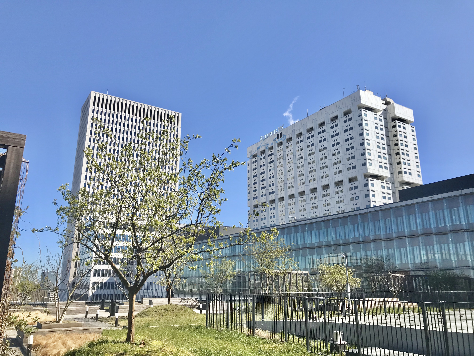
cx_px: 237
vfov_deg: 49.7
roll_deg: +0.6
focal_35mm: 28
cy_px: 178
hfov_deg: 63.4
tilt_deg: +15.8
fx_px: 383
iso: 20
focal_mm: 3.99
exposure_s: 1/2037
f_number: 1.8
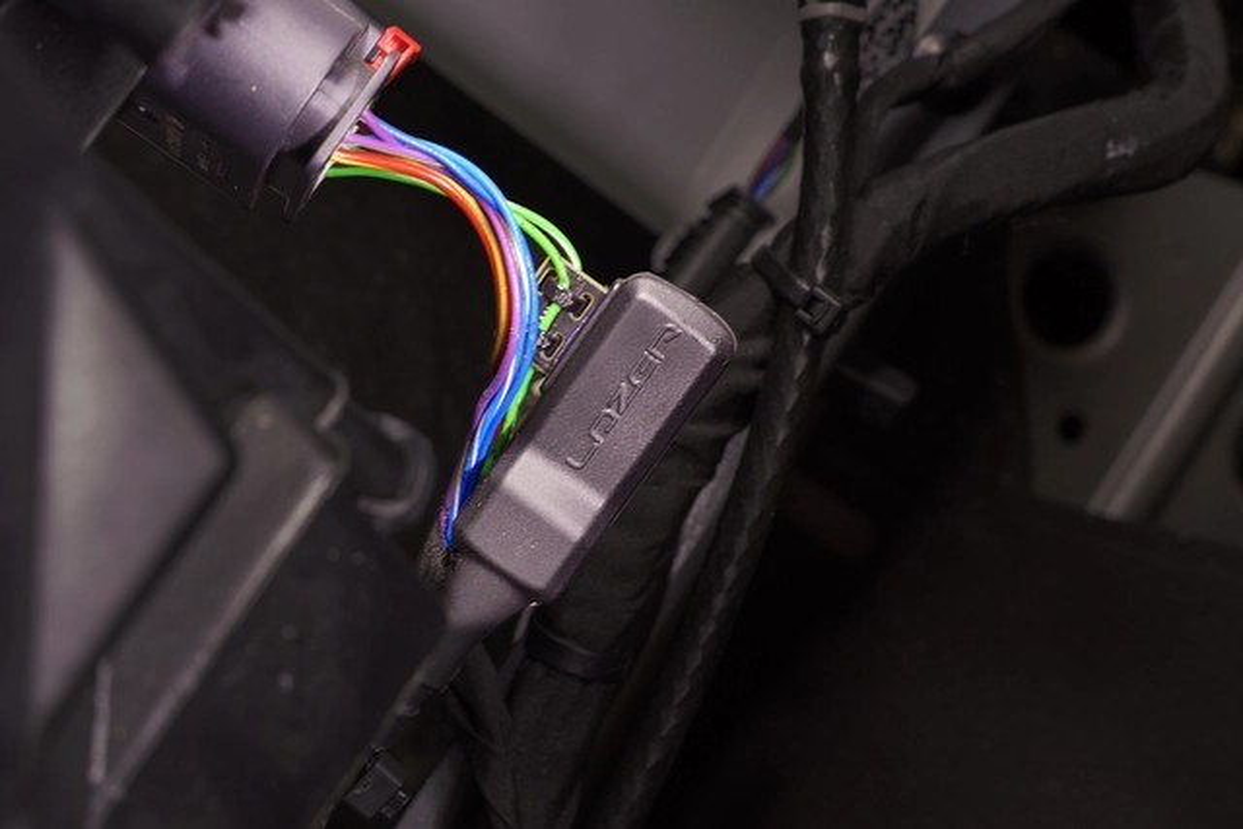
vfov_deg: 35.1
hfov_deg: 50.7
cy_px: 414
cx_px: 622
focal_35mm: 38
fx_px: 1312
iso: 1000
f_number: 9
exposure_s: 1/2.5
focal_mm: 38
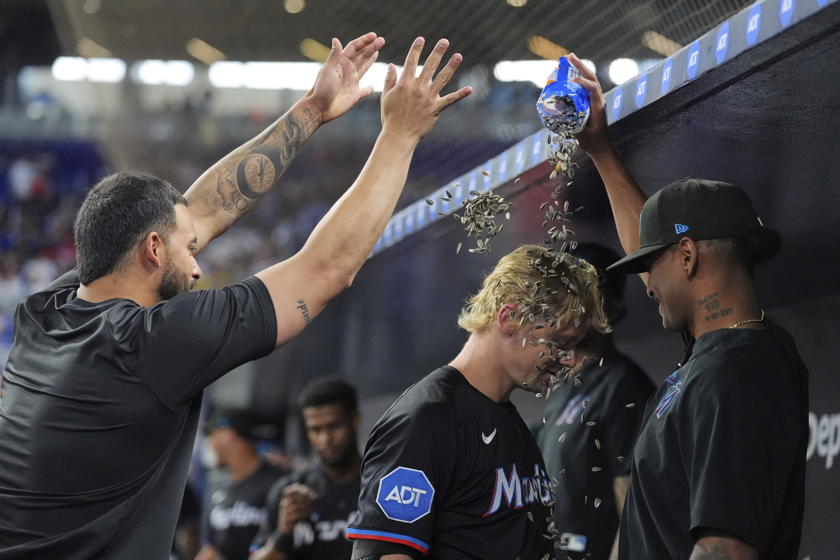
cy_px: 280
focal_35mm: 115
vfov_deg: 11.9
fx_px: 2683
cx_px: 420
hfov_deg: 17.8
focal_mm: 115
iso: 4000
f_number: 3.2
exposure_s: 1/2000
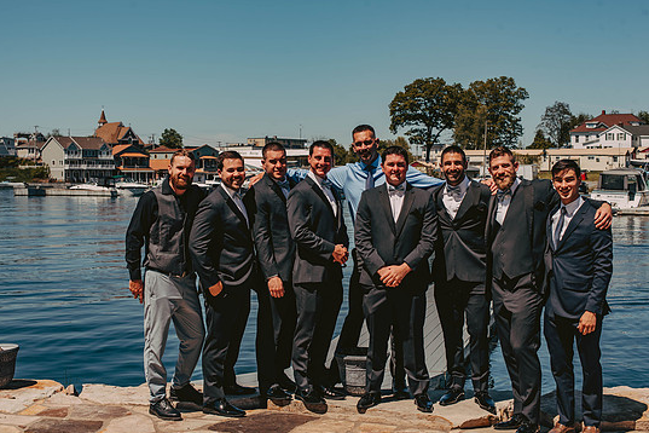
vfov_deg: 25.1
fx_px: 973
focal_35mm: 54
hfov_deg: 36.9
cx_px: 335
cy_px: 213
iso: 125
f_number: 7.1
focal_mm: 50
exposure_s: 1/500
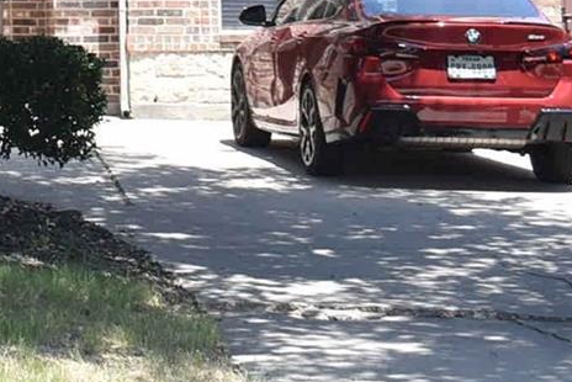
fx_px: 2734
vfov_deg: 7.6
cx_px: -581
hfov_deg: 10.9
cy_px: -394
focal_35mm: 172
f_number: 6.3
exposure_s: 1/250
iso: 200
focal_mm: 26
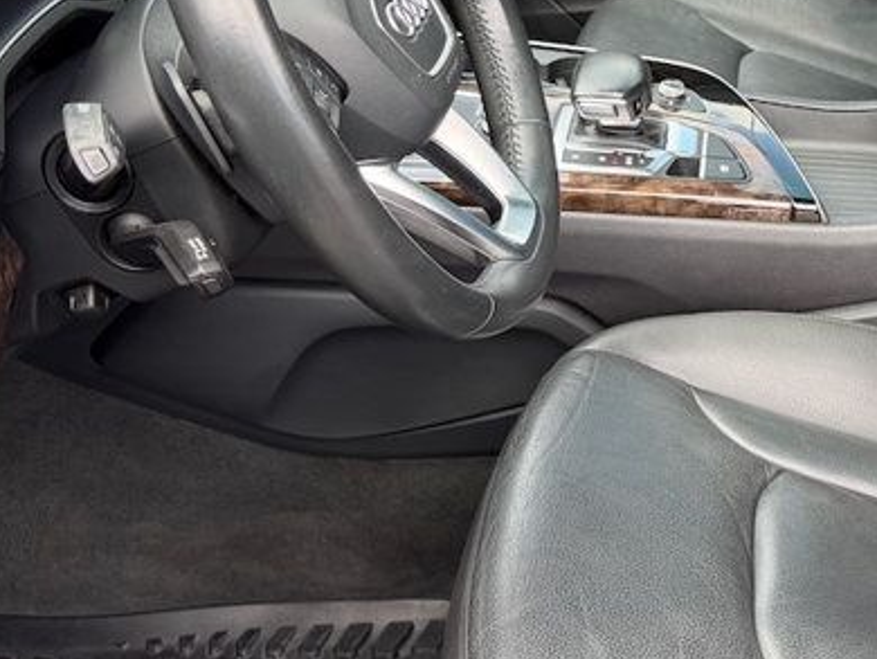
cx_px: 810
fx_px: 1597
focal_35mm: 63
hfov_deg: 29.3
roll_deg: -3.6
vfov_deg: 23.2
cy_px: 200
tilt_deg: -29.6
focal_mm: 6.76
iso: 100
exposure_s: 1/182
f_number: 1.78
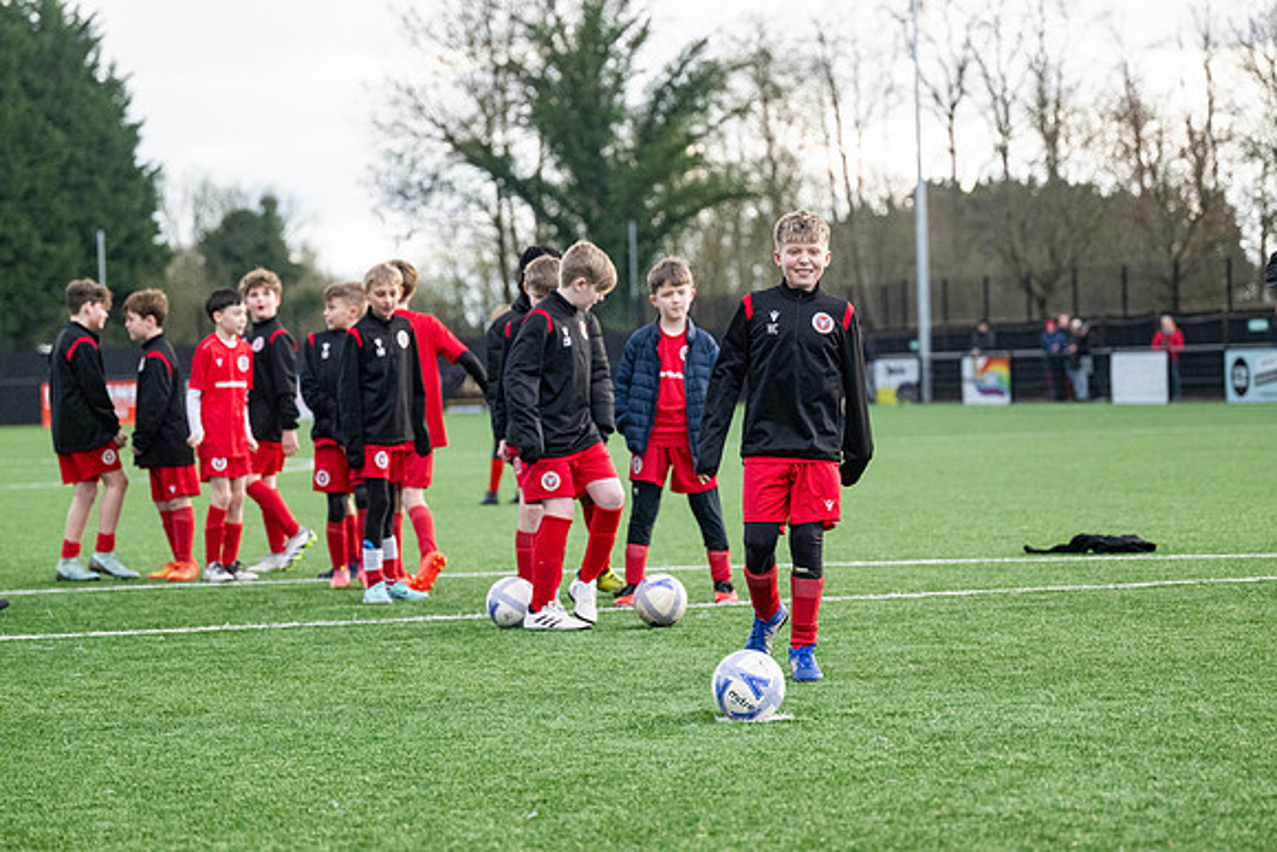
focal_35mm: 125
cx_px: 638
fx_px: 4435
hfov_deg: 16.4
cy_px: 426
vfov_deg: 11.0
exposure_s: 1/2500
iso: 2000
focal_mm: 125
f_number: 4
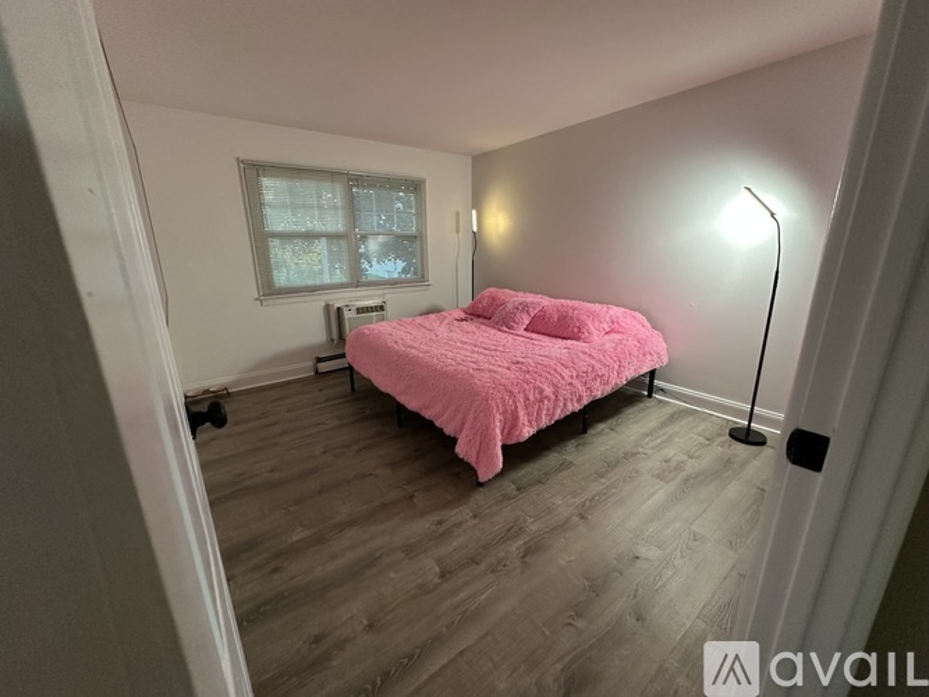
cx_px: 464
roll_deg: +1.0
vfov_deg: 85.7
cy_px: 348
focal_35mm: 14
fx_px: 376
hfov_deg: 102.1
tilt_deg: -14.8
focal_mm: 2.22
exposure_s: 1/60
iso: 250
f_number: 2.2
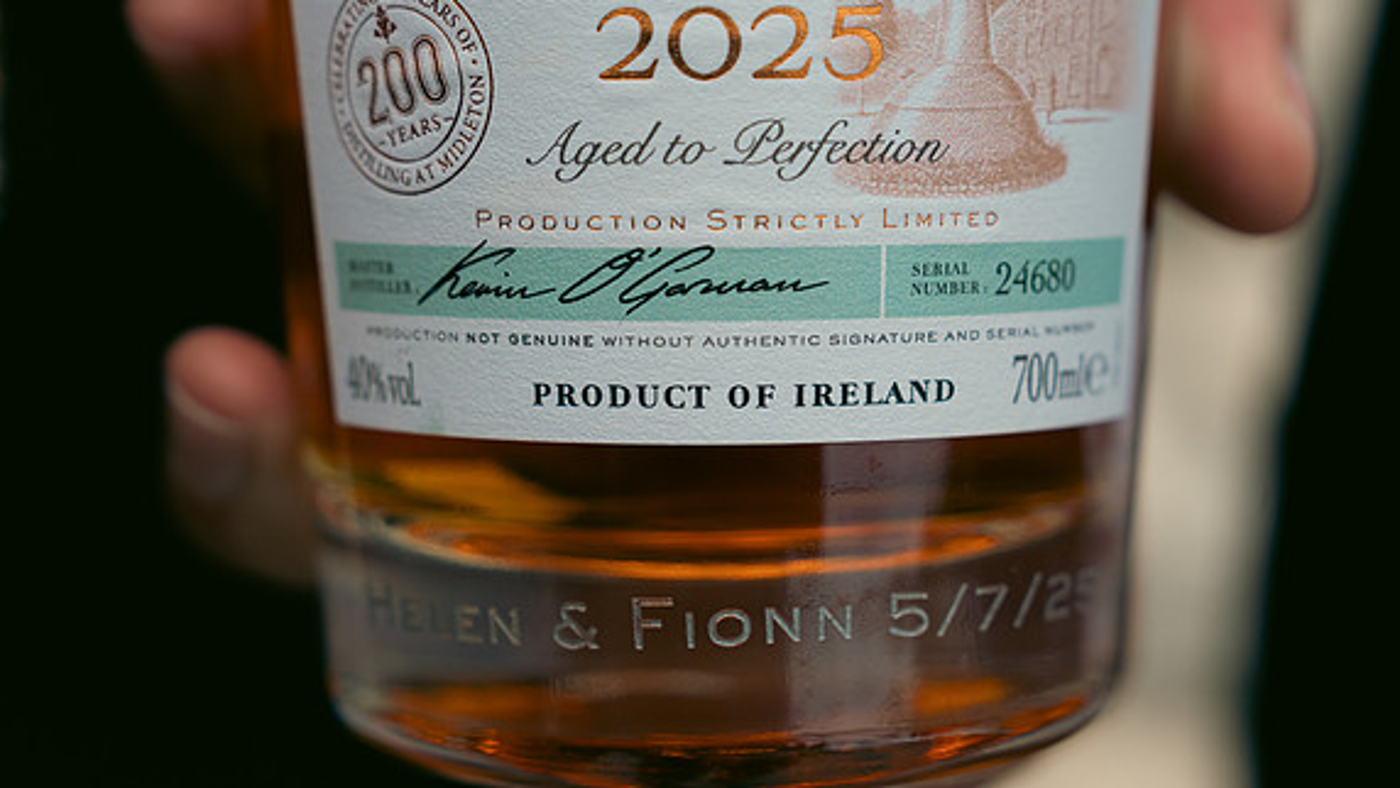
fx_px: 2562
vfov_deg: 17.5
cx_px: 693
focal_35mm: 69
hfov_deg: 30.6
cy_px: 466
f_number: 5.6
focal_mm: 65
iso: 320
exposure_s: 1/1250
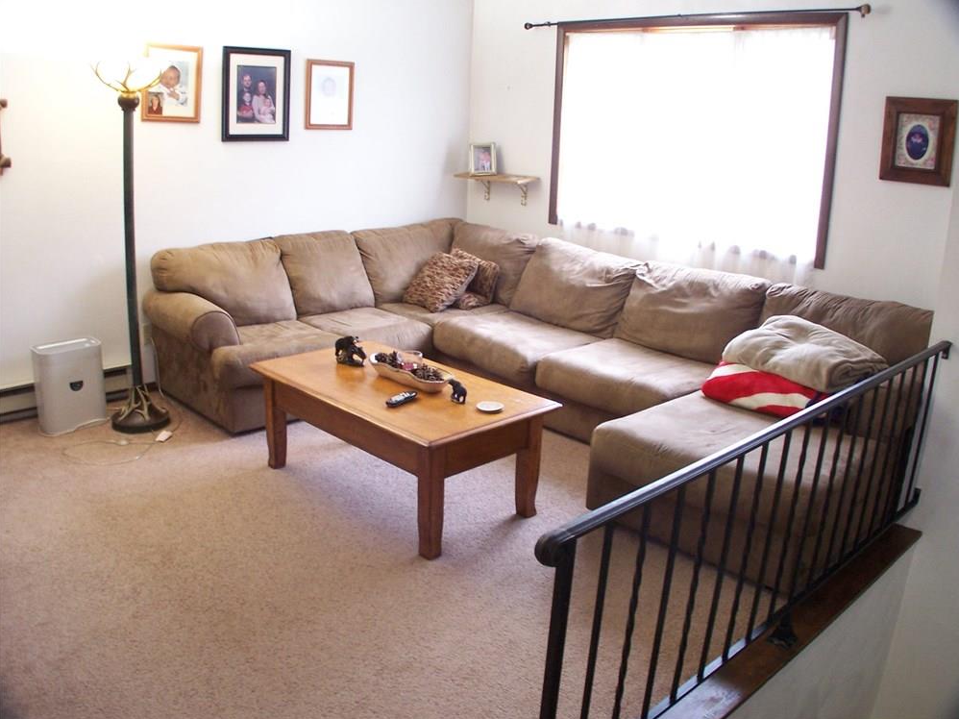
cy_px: 353
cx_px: 490
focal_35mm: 39
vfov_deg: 36.8
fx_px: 1080
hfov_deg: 47.9
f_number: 2.8
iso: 140
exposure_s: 1/4
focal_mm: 6.3
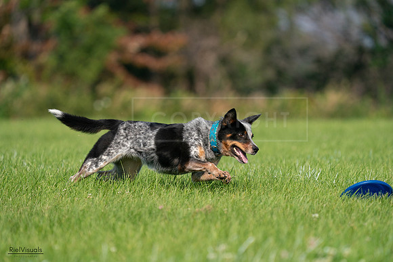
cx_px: 196
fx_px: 4367
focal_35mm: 400
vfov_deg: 3.4
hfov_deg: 5.2
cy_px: 131
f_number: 6.3
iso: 1000
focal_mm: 400
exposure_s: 1/4000
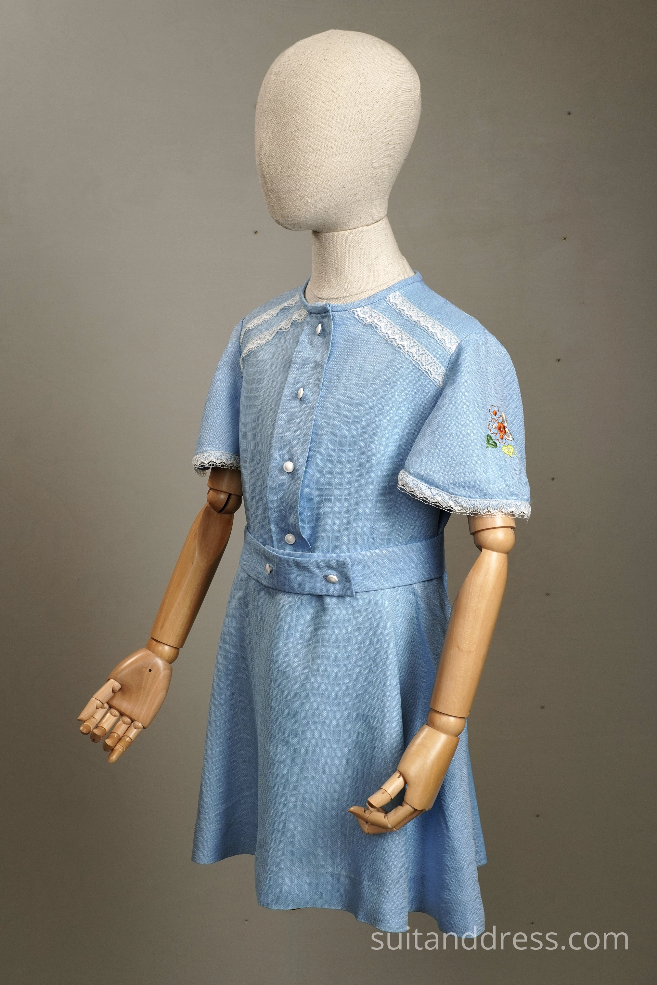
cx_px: 328
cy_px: 492
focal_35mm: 48
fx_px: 1314
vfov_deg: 41.1
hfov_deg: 28.1
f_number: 8
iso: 400
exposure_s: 1/50
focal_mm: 32
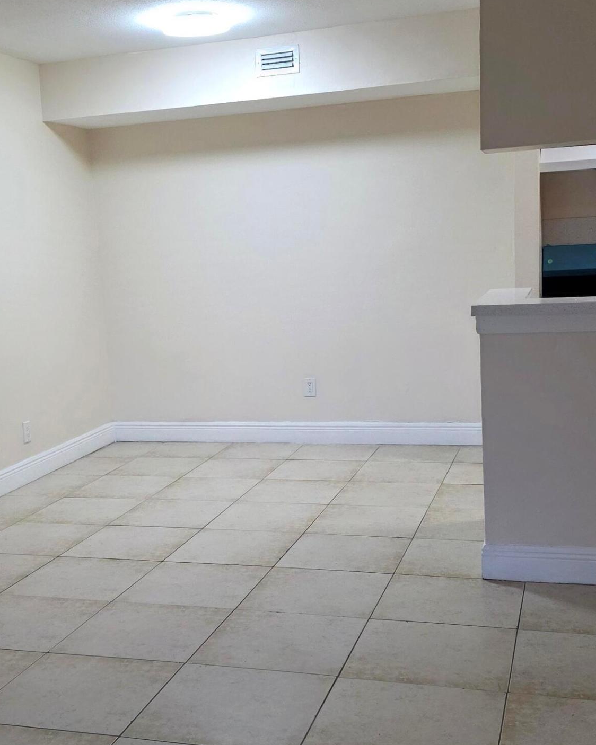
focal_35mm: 46
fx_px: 1015
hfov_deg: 32.7
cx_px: 243
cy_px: 396
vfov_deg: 40.3
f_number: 1.7
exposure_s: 1/120
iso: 320
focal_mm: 6.3
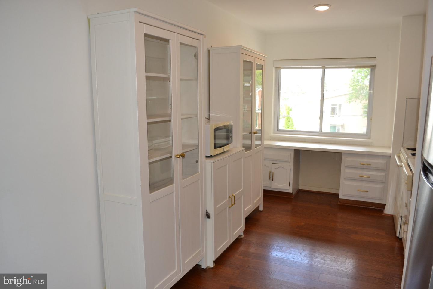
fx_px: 325
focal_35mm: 27
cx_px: 216
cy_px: 144
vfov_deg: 47.9
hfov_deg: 67.4
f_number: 4
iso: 400
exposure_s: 1/100
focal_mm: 18
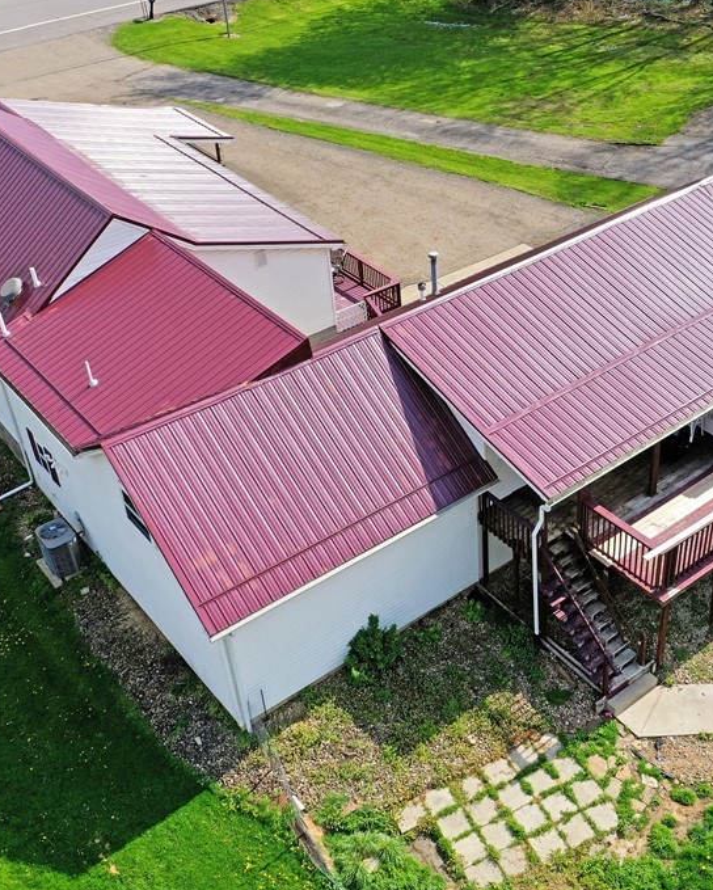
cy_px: 425
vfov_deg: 43.8
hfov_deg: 35.3
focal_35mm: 42
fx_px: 1107
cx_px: 488
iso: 100
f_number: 5.6
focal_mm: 10.26
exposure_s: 1/400
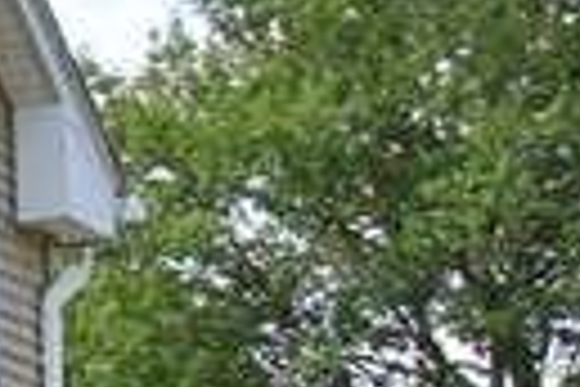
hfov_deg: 9.0
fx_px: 3061
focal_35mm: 190
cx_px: -1097
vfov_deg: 7.2
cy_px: 367
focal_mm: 24
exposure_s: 1/250
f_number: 5
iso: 100
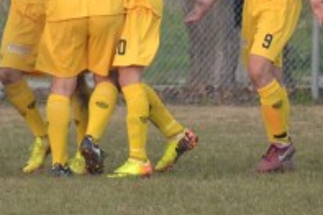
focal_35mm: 1006
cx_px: 36
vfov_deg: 1.4
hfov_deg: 2.1
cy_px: -56
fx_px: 9018
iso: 2500
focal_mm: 200
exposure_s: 1/500
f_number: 5.6
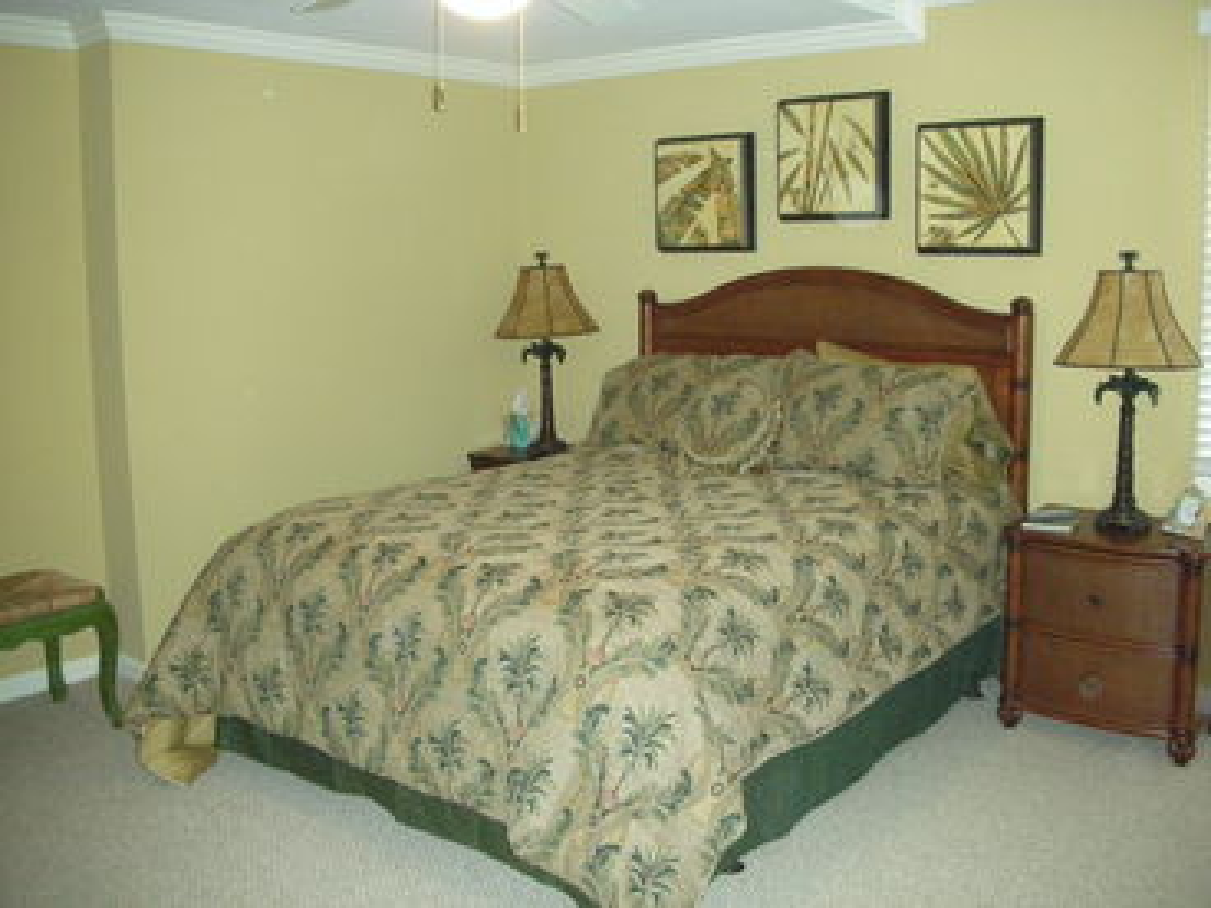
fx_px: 1224
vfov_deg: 40.7
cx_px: 606
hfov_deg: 52.6
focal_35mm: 35
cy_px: 454
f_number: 2.8
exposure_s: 1/60
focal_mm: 5.8
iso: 382
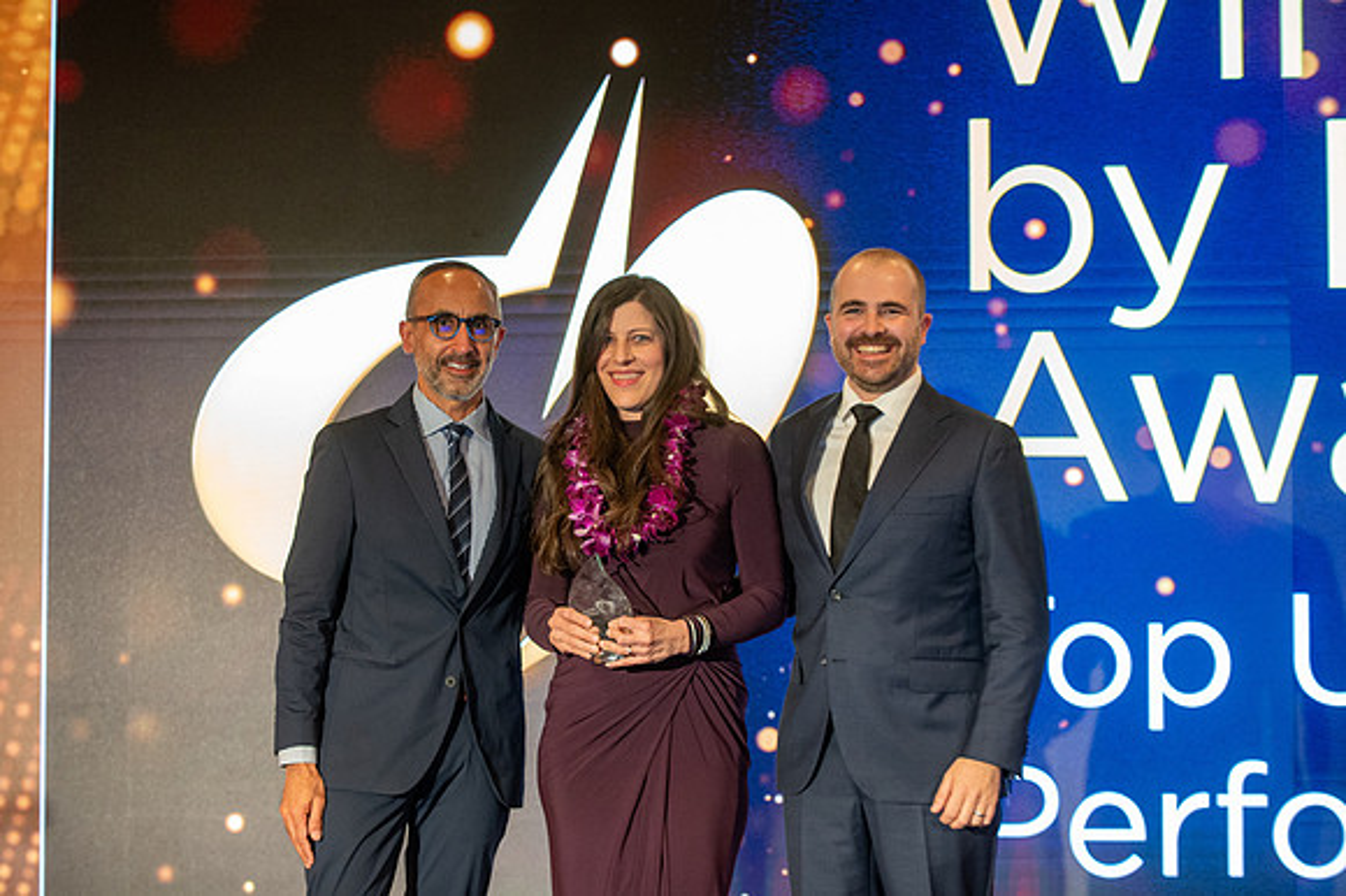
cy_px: 448
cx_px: 673
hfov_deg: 18.2
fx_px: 4202
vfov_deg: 12.2
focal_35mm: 112
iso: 3200
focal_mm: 110
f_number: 2.8
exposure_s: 1/160
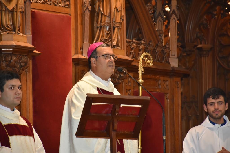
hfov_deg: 9.8
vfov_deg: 6.5
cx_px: 115
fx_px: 1342
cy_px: 76
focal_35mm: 210
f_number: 5.6
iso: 1250
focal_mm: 140
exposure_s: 1/60
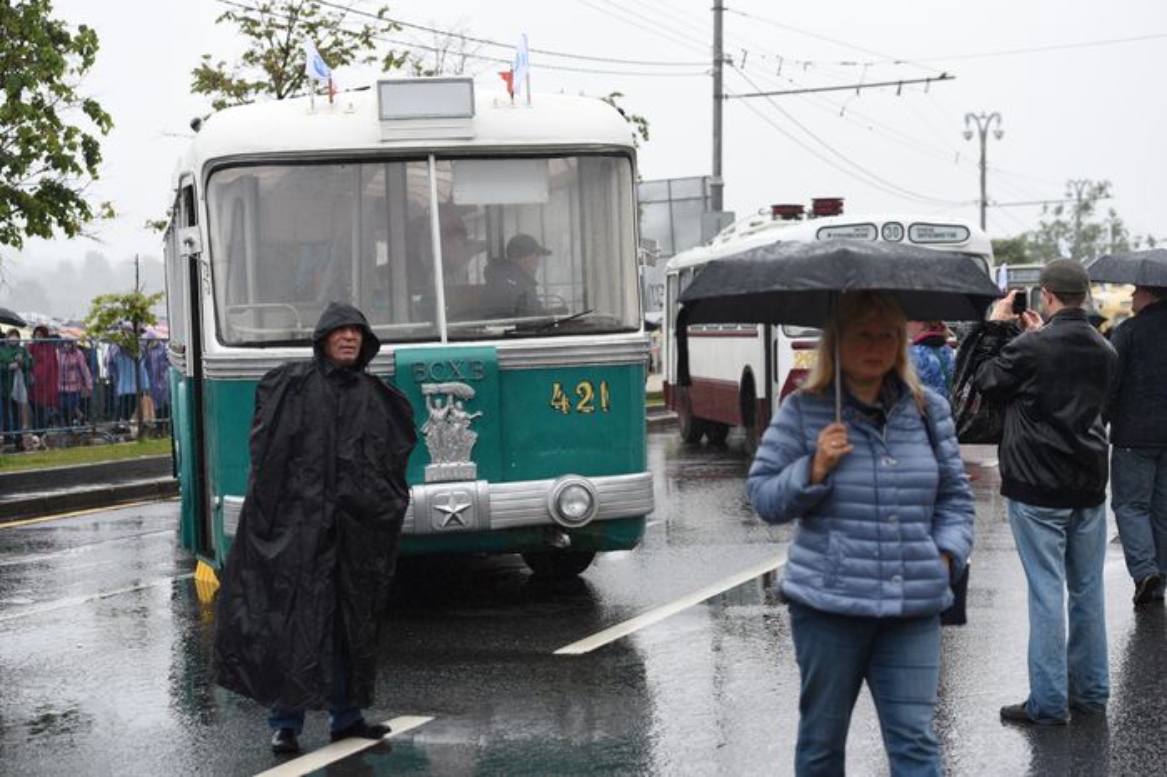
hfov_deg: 28.9
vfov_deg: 19.4
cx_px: 584
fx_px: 2268
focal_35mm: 70
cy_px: 388
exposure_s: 1/2000
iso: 800
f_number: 4
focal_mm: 70
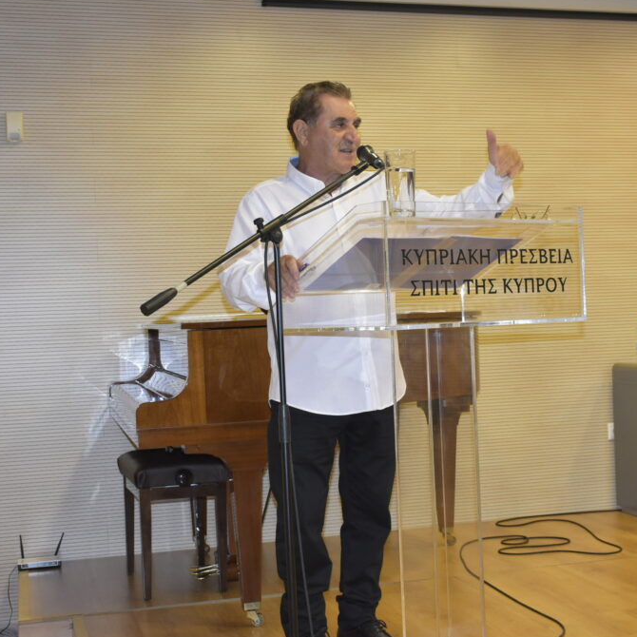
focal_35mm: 53
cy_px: 315
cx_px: 386
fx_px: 1096
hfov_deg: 32.3
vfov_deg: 32.4
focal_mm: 27
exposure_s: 1/80
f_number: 5.6
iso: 1600
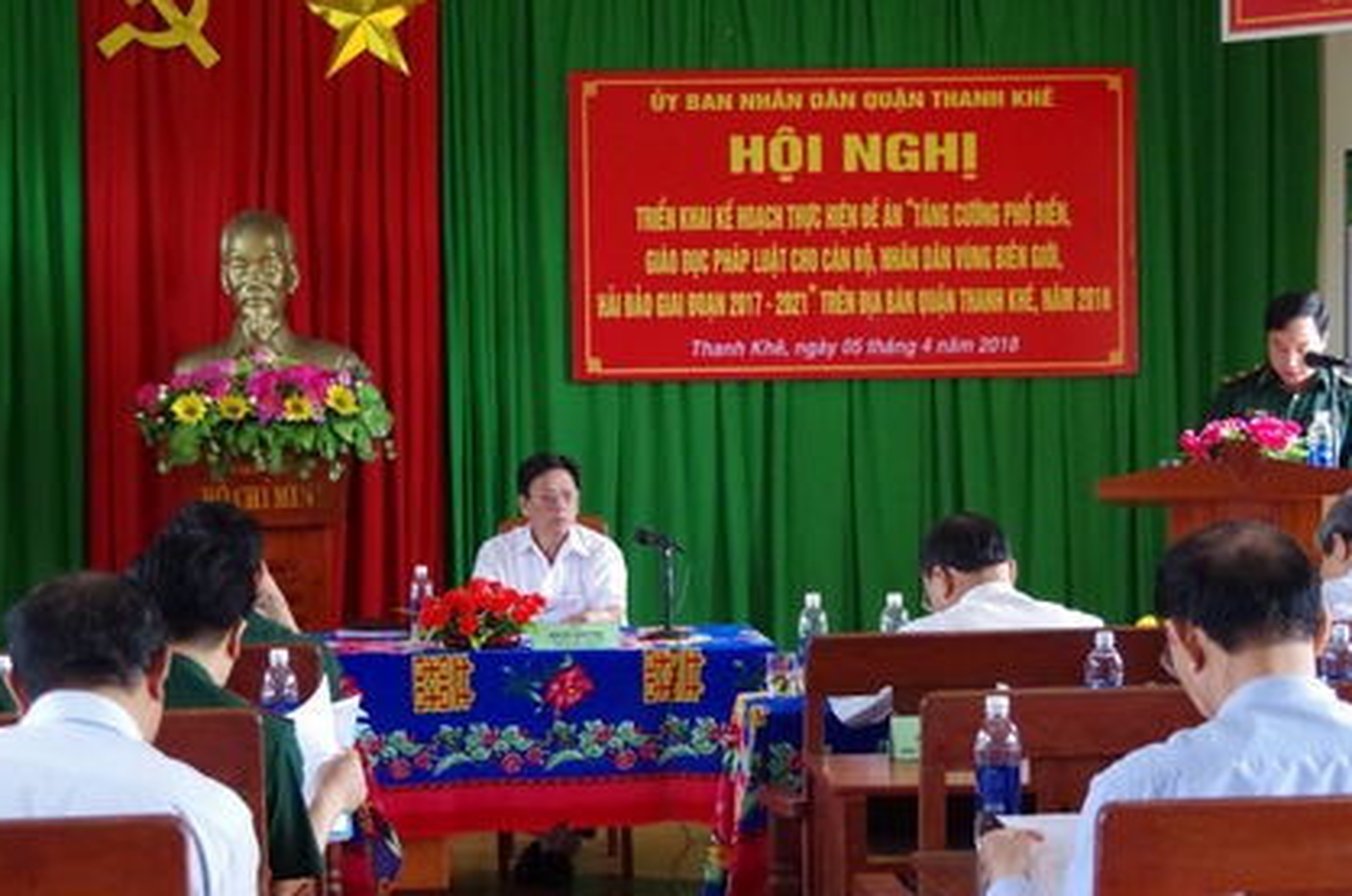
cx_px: 569
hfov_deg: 30.5
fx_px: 2474
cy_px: 530
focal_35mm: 66
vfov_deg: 20.5
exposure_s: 1/200
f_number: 4.5
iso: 3200
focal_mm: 31
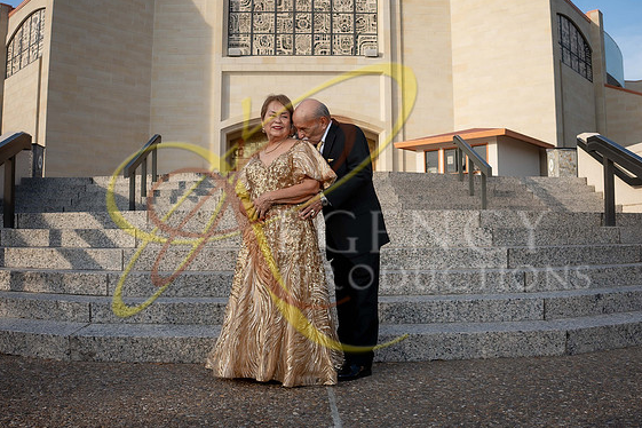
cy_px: 208
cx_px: 326
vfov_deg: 42.3
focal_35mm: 31
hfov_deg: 60.3
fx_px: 553
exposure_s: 1/2000
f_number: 2.8
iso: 200
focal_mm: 20
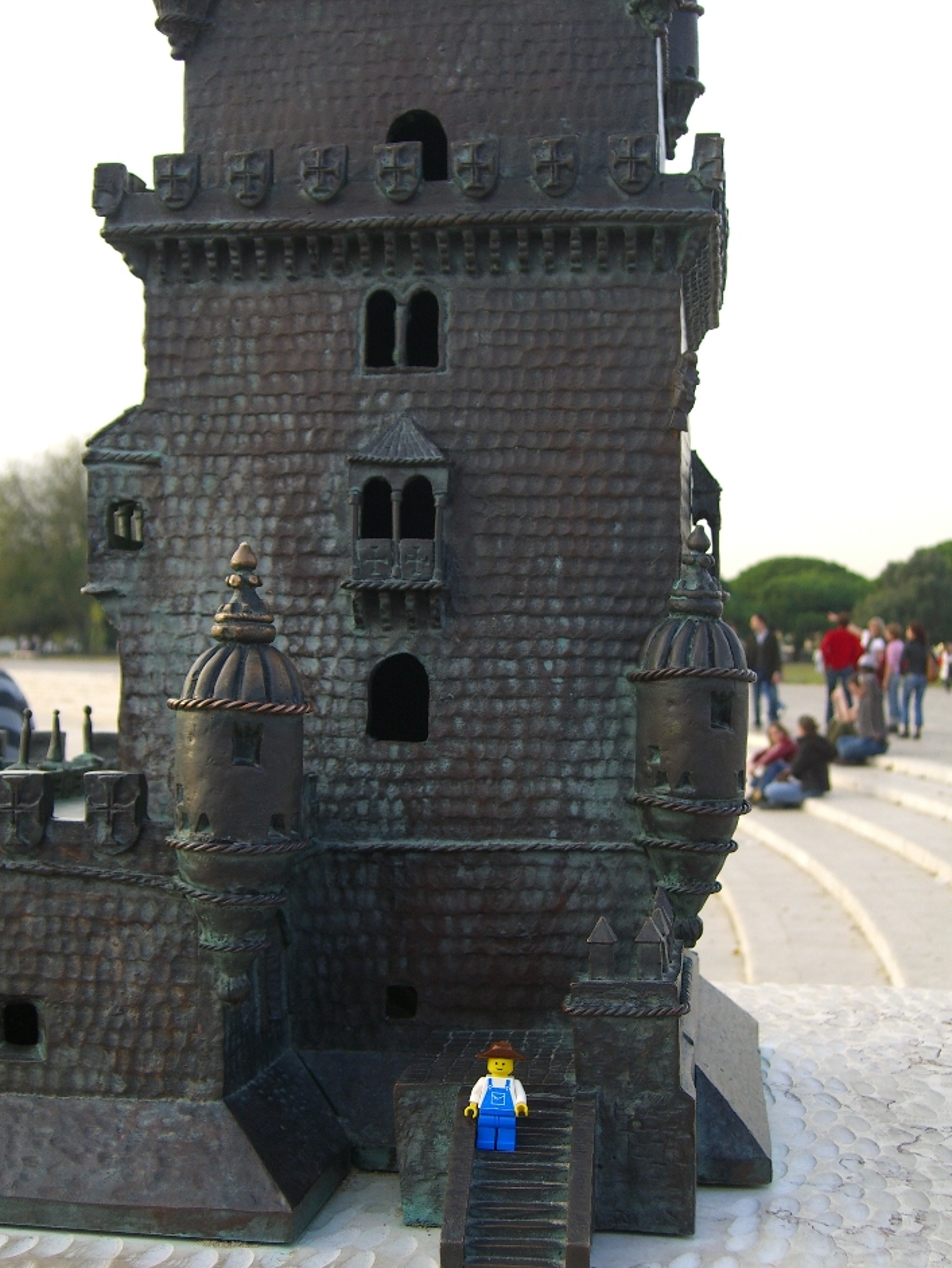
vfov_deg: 38.2
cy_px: 662
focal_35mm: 50
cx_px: 465
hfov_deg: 29.1
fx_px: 1833
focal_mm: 9.5
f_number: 3.1
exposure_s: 1/125
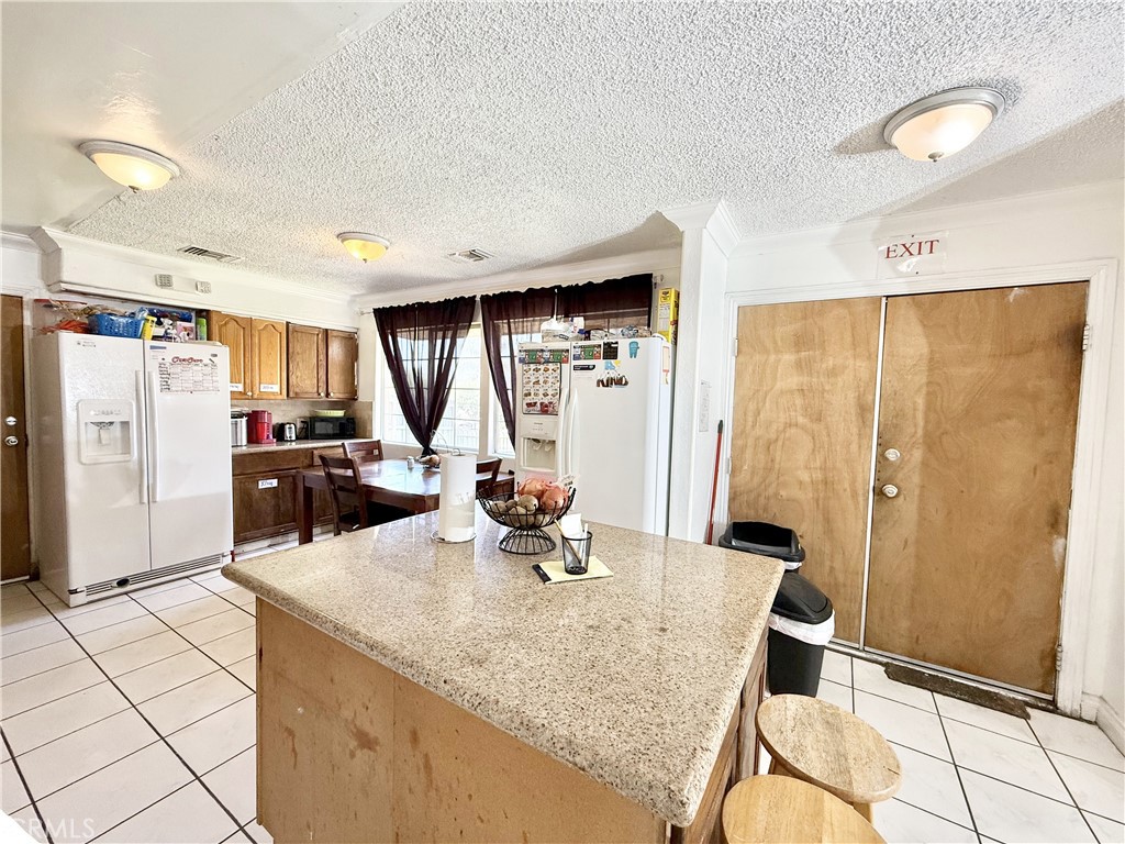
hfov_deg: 102.1
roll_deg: -1.9
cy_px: 422
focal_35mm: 14
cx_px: 562
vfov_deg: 85.7
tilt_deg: -2.5
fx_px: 455
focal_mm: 2.22
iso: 200
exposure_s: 1/120
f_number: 2.2
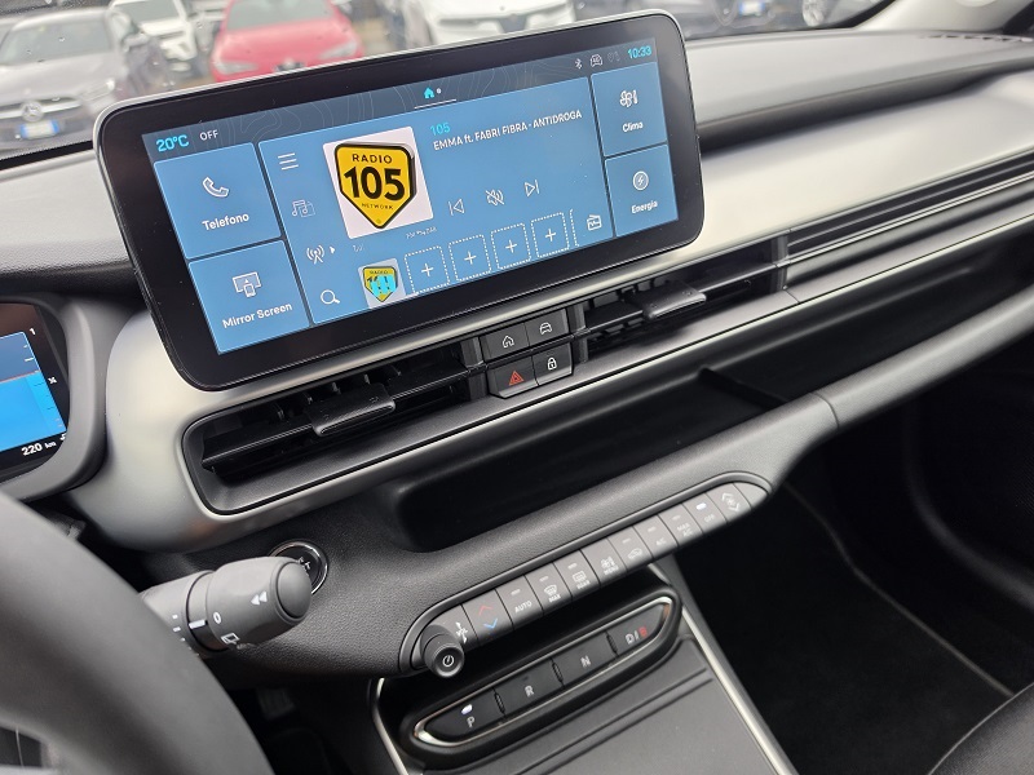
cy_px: 388
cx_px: 517
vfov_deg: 58.9
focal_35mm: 23
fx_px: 687
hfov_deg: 73.9
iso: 80
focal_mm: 6.5
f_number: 1.4
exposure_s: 1/180
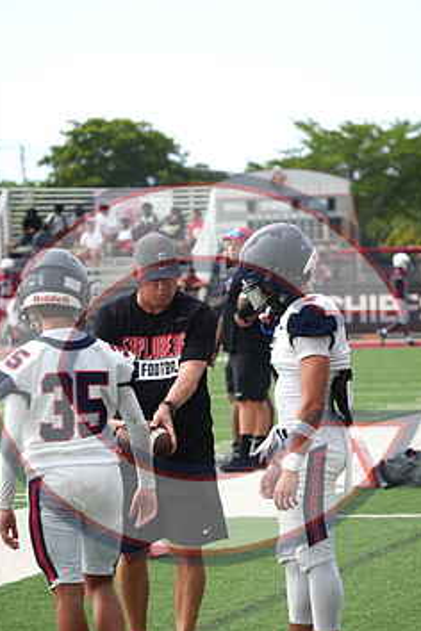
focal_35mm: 301
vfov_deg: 6.8
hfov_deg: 4.6
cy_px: 369
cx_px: 198
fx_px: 5280
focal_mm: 158
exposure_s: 1/1000
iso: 1250
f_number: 6.3
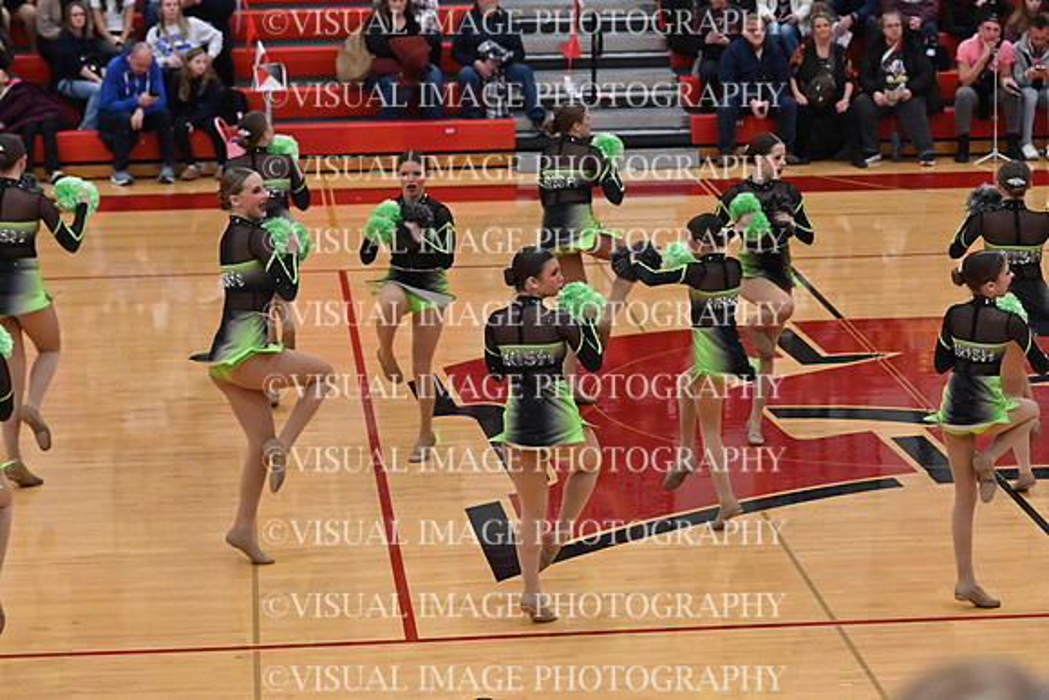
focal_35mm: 105
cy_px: 350
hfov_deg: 19.5
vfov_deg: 13.0
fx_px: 3060
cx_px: 524
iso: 6400
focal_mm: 70
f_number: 4
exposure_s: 1/400
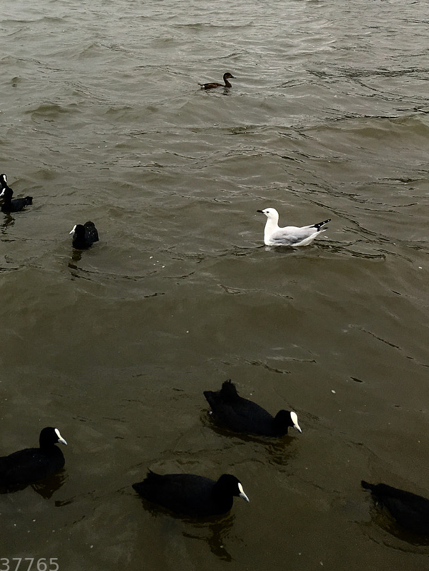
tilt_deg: -15.7
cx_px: 107
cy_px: 121
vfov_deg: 37.0
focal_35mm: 50
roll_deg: -1.5
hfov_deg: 28.7
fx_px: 826
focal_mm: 4.15
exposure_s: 1/211
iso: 25
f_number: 2.2
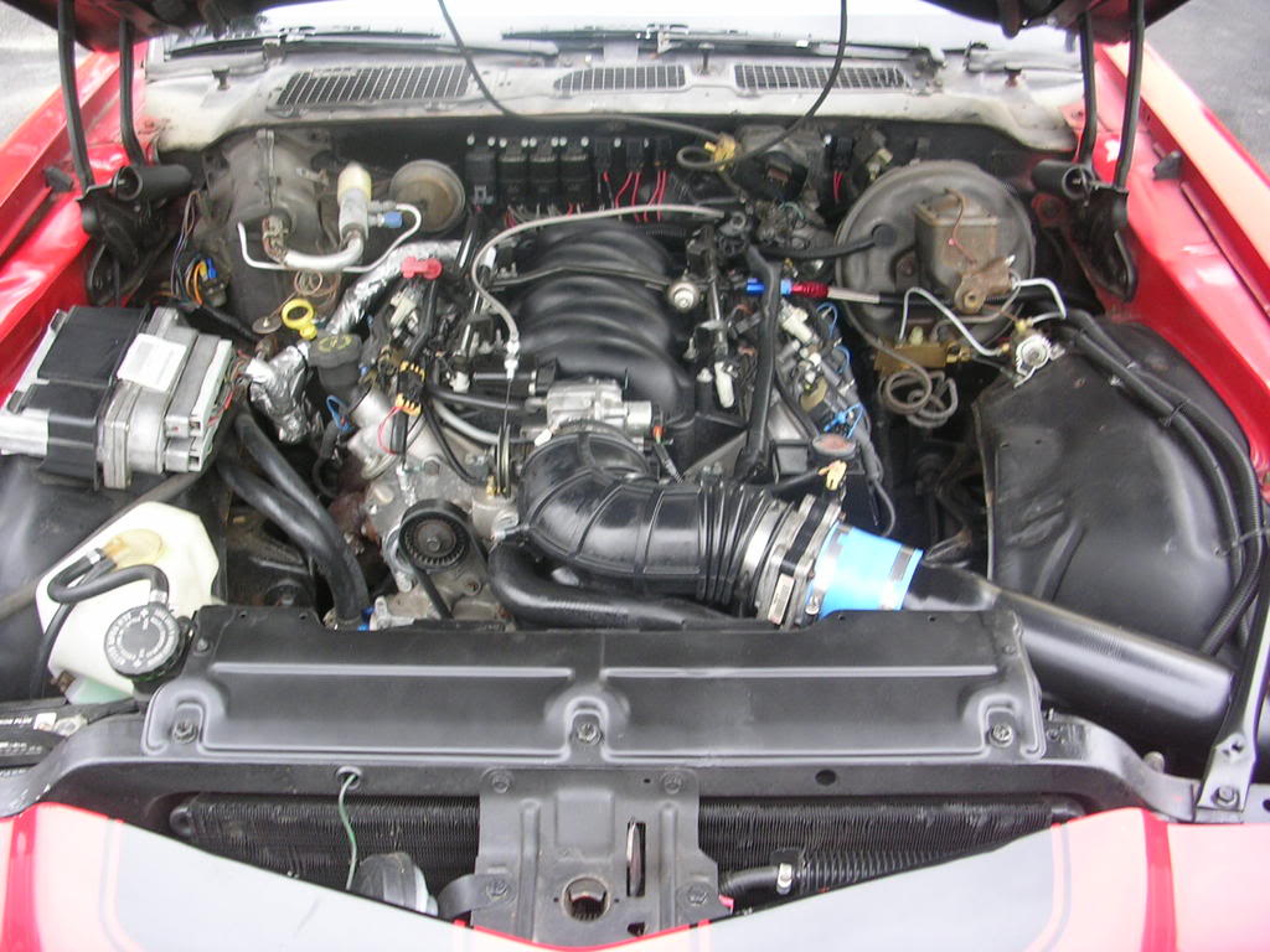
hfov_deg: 49.0
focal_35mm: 38
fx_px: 1394
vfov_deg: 37.7
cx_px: 635
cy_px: 476
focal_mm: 5.8
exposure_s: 1/62.7
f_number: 2.8
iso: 50
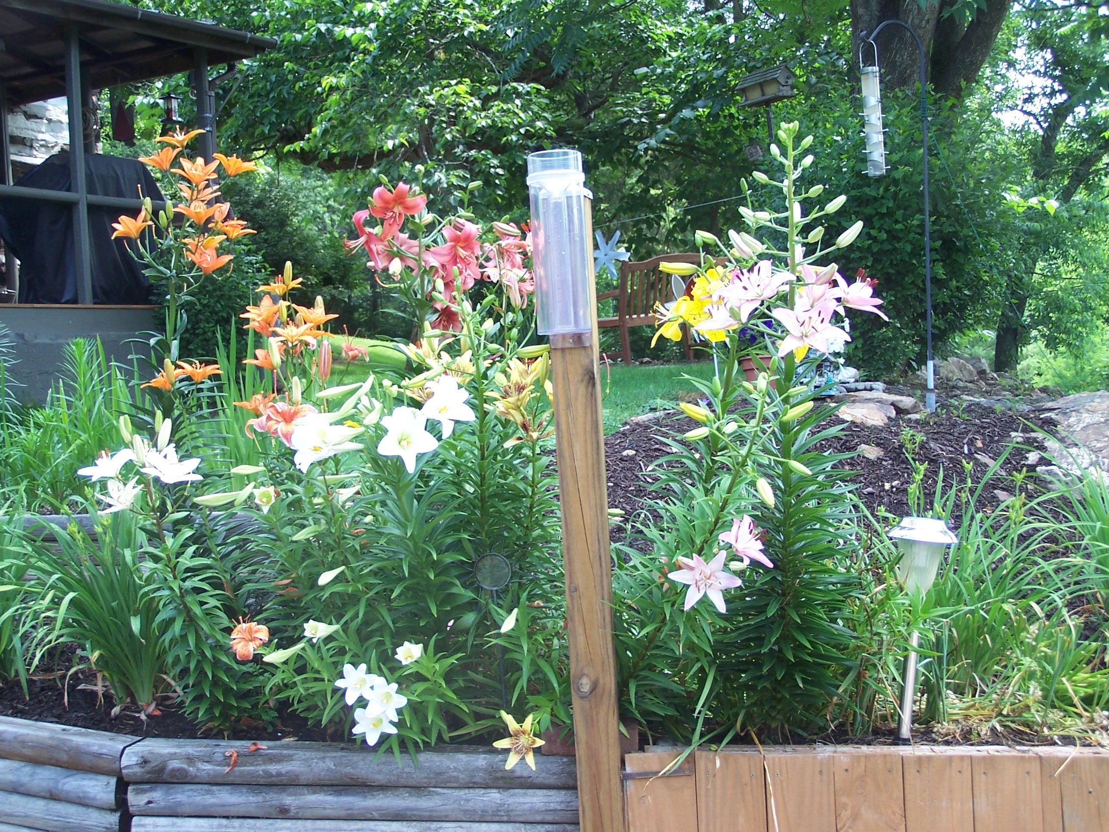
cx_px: 554
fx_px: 1794
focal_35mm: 56
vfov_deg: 26.1
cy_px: 416
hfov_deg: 34.3
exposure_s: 1/125
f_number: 3.1
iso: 80
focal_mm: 9.3
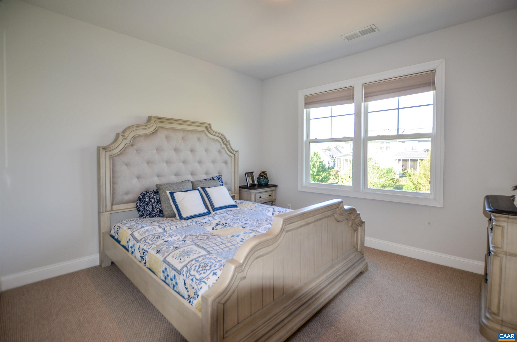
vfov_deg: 77.1
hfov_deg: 100.5
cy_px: 171
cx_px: 258
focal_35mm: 15
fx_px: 215
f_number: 3.5
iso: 100
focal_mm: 10
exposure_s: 1/60
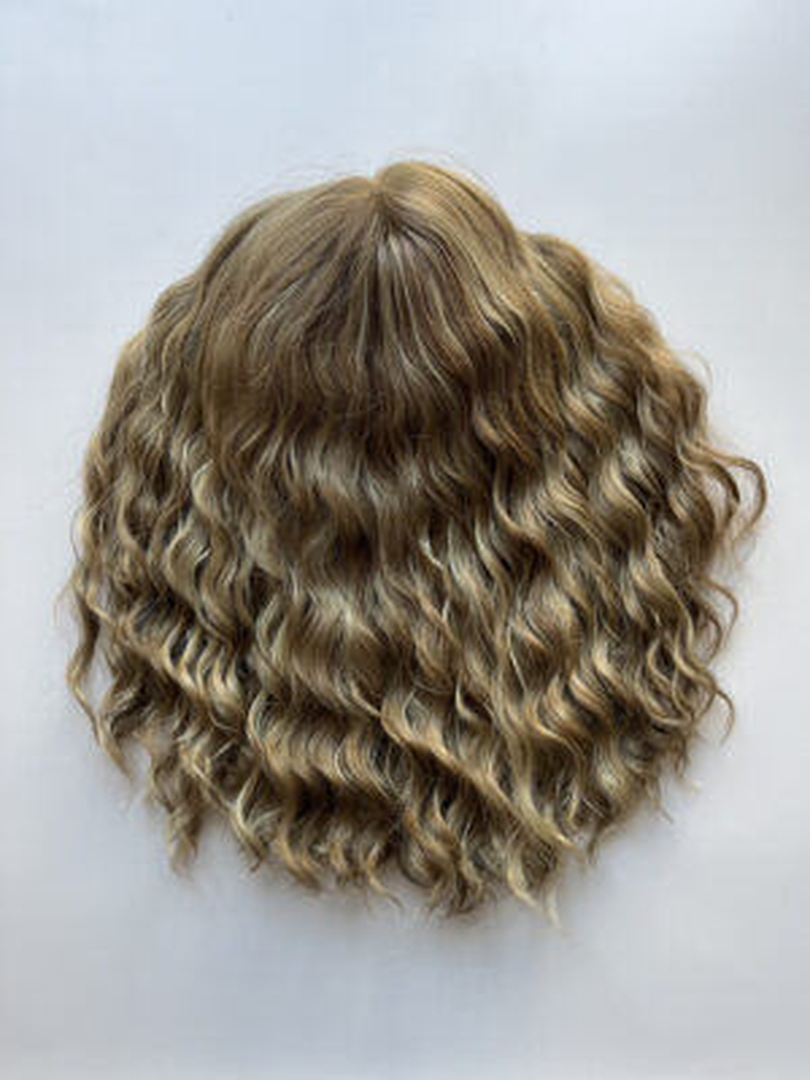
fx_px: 811
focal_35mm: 26
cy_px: 540
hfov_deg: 53.1
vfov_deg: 67.3
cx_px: 405
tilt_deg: -83.2
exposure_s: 1/121
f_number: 1.6
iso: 64
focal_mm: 5.1
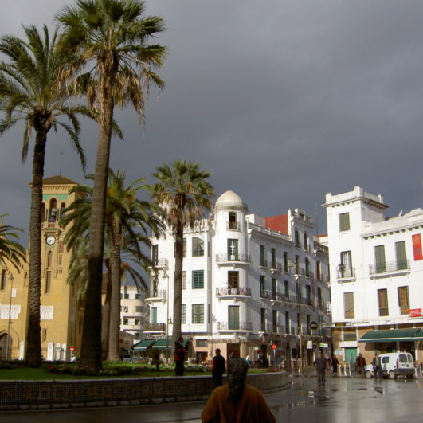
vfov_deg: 40.9
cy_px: 211
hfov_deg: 40.9
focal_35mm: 41
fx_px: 567
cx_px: 188
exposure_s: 1/800
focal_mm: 5.6
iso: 50
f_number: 4.7
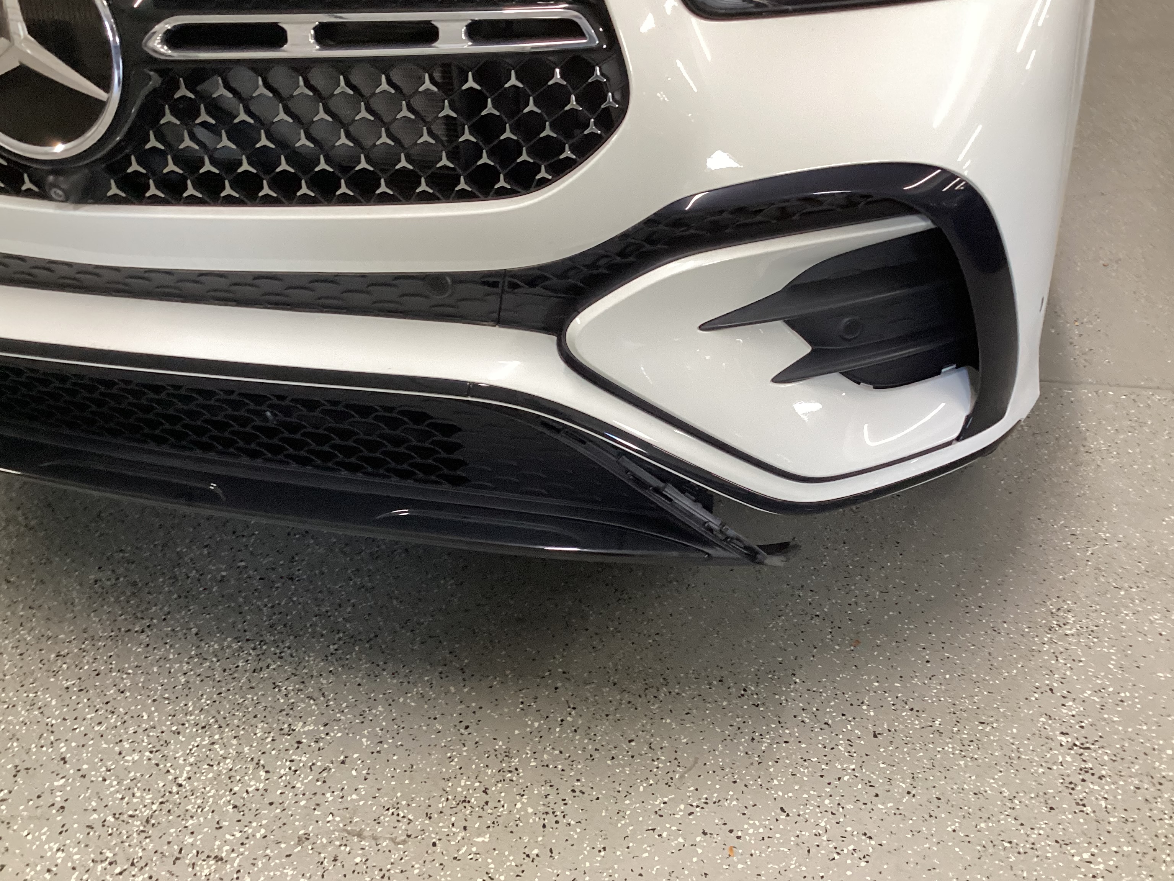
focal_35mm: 33
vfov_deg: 42.9
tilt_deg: -33.5
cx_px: 600
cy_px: 456
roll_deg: +2.2
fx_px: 1119
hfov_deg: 55.3
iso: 200
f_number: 2.4
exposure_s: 1/60
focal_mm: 3.3
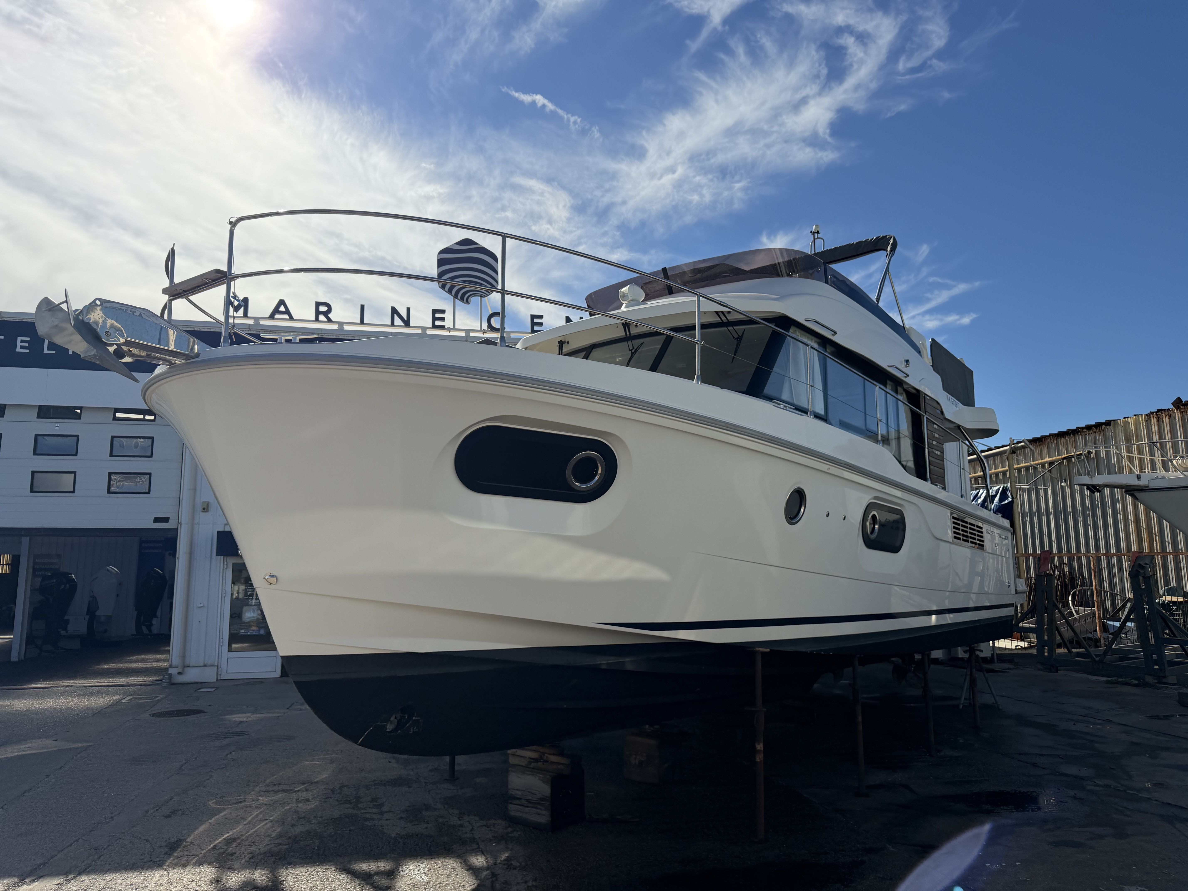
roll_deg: +0.6
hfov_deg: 71.6
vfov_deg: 56.8
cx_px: 594
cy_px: 446
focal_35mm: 24
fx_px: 824
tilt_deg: +9.1
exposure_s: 1/11905
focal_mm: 6.76
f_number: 1.78
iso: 100
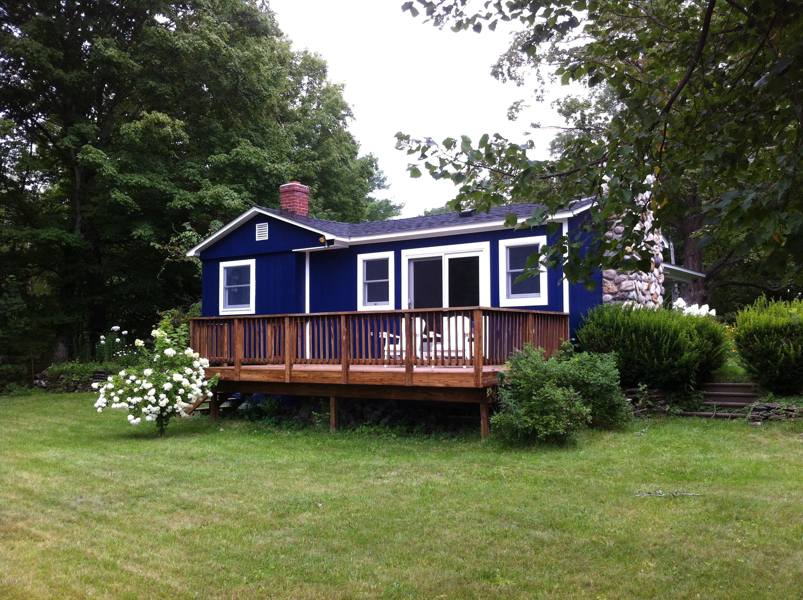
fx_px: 811
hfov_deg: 52.7
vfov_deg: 40.6
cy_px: 300
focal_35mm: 35
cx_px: 402
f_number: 2.8
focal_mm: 3.85
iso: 80
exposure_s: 1/279
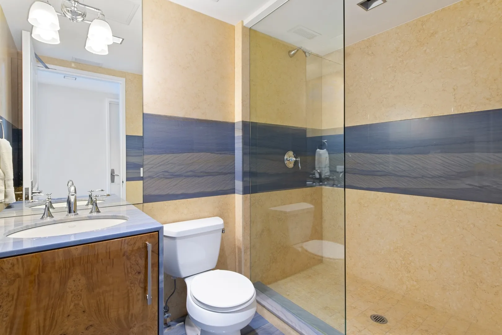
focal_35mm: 18
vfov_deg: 67.4
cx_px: 251
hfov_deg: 90.0
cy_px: 168
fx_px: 251
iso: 100
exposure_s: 1
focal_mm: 18
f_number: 9
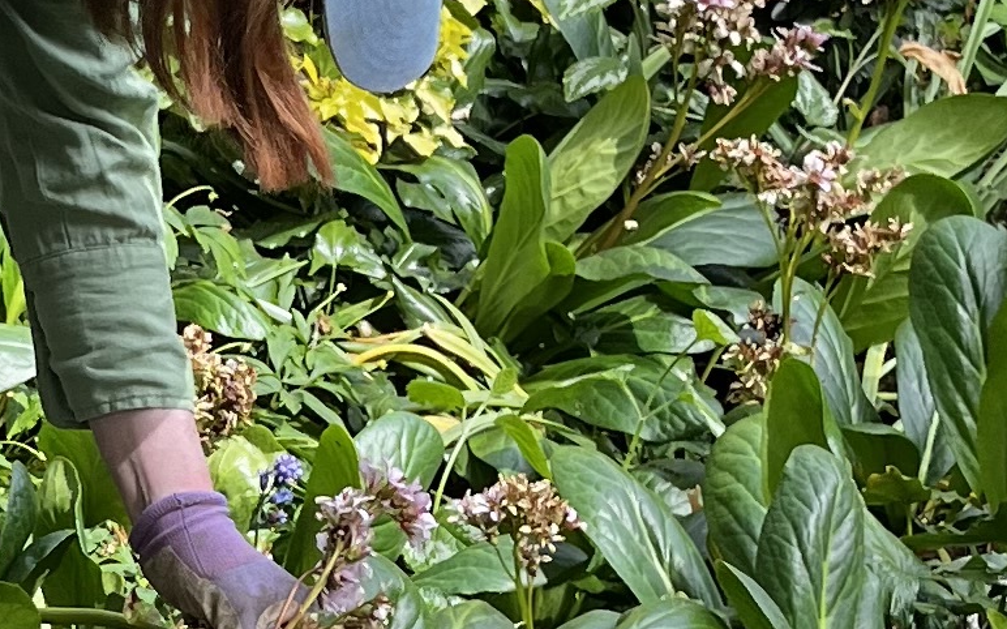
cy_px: 514
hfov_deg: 14.4
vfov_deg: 9.1
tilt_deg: -24.3
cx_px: 69
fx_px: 3951
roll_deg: +2.5
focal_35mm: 144
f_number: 1.6
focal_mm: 5.1
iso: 50
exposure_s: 1/668
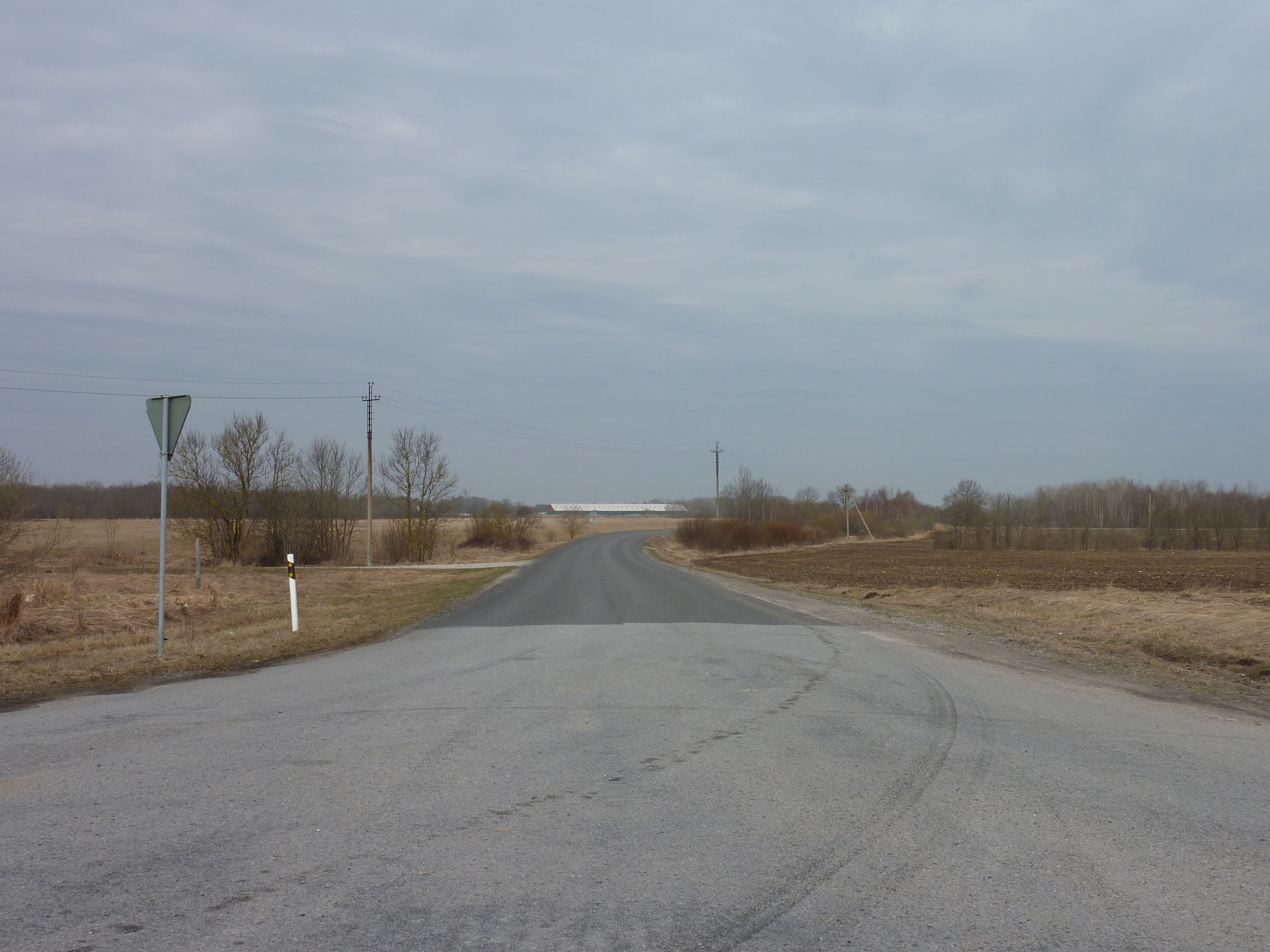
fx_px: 1394
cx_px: 623
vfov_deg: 37.7
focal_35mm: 38
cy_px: 471
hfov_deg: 49.0
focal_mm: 6.1
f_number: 5
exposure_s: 1/500
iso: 80
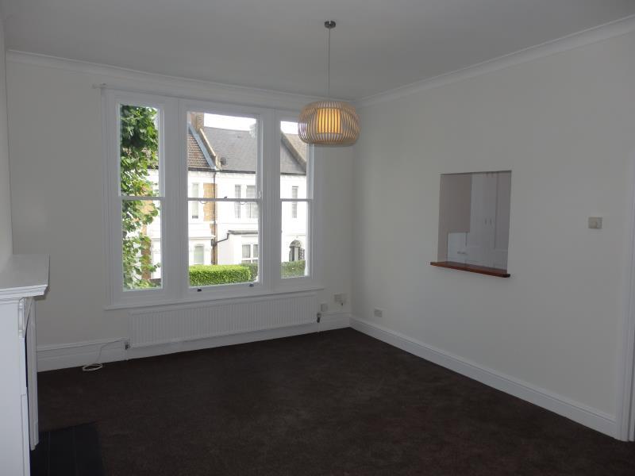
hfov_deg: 69.4
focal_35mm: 25
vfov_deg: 54.9
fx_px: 459
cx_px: 318
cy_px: 238
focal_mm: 4.5
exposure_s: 1/200
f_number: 3
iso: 100
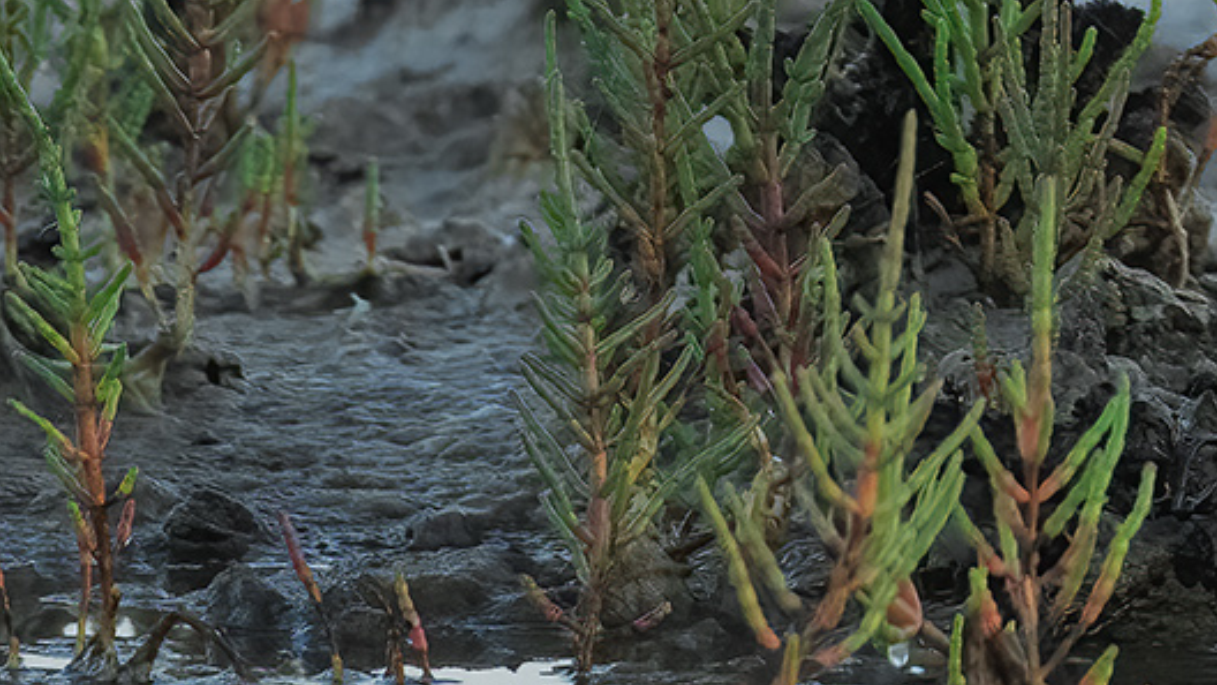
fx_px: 103651
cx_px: 904
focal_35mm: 3212
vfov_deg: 0.4
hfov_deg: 0.7
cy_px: -401
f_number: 8
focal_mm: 600
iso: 4000
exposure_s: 1/800
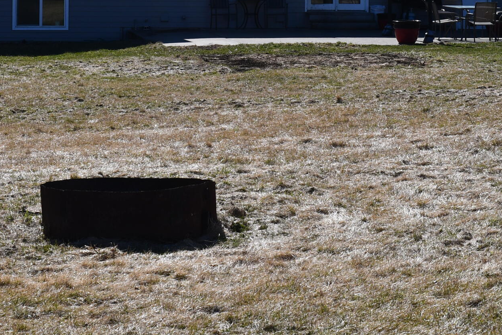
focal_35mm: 122
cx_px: 188
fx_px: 1701
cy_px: -52
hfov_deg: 16.8
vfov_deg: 11.1
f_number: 10
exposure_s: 1/400
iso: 100
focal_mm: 34
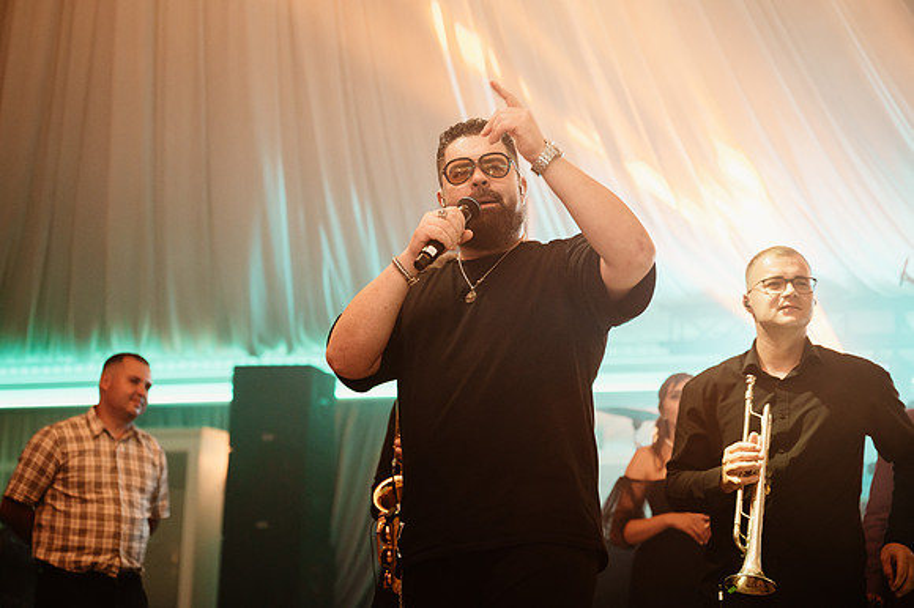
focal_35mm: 72
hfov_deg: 28.0
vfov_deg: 18.8
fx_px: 1832
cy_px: 265
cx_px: 399
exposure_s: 1/125
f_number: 2.8
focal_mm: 64
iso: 2000
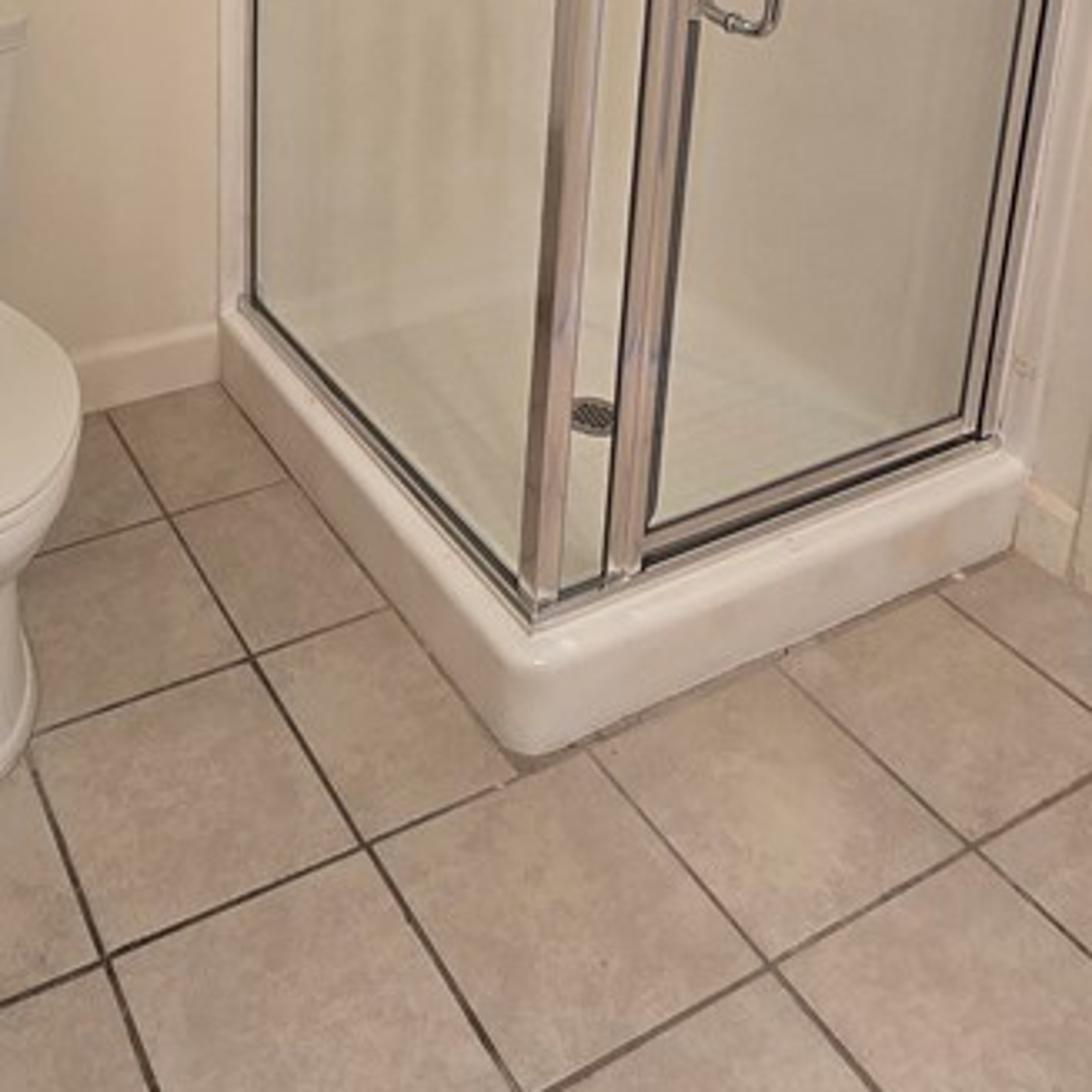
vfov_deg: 38.9
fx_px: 1285
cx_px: 294
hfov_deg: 44.7
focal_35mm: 36
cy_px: -73
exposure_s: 1/60
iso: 160
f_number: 2.2
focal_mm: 2.2
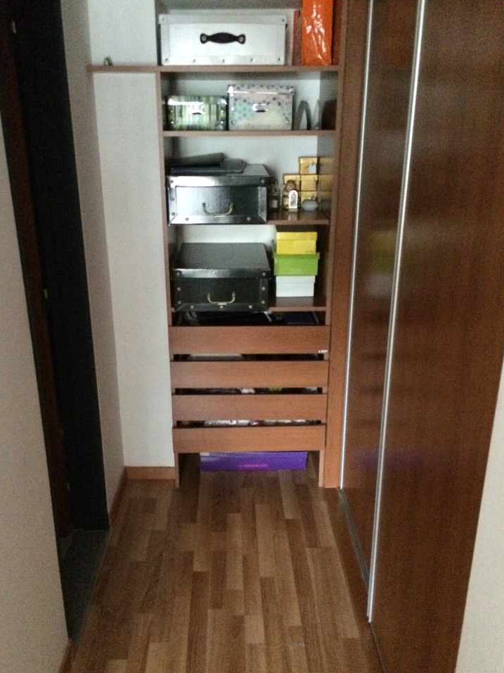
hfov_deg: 45.4
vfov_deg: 58.3
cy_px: 354
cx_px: 237
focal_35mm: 31
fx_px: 602
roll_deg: +1.7
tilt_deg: -21.1
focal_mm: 4.15
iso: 1000
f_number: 2.2
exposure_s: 1/17
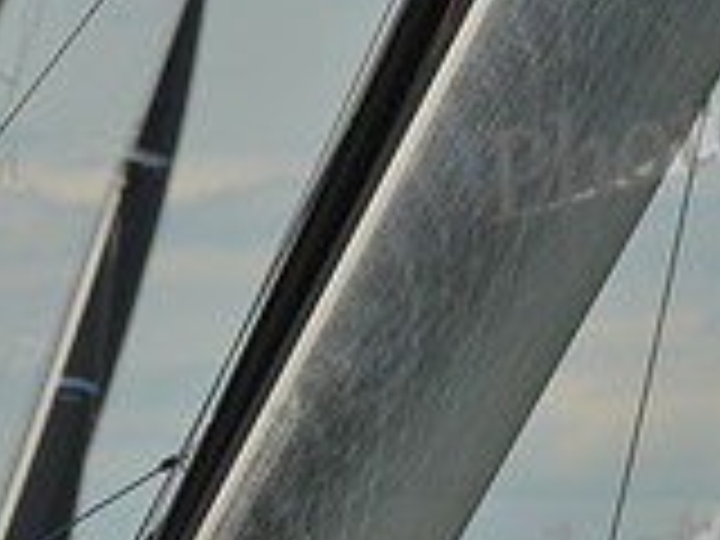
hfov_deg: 1.5
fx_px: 27497
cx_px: 256
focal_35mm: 1322
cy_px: 817
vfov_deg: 1.1
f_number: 8
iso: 200
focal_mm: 380
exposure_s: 1/800
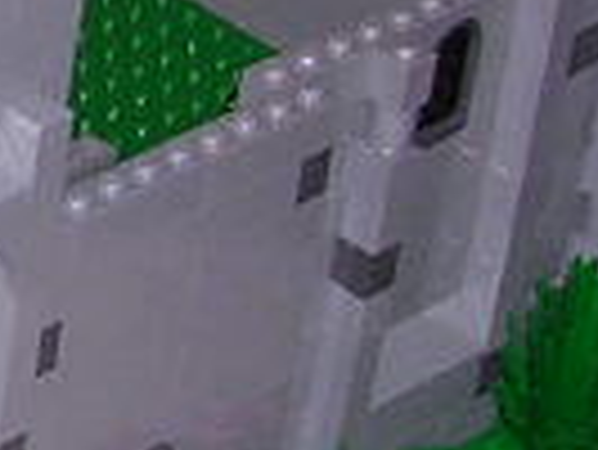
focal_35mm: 292
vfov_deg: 5.1
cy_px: 130
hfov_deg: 6.3
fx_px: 5049
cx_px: -1043
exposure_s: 1/60.1
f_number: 2.8
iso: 100
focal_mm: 5.8
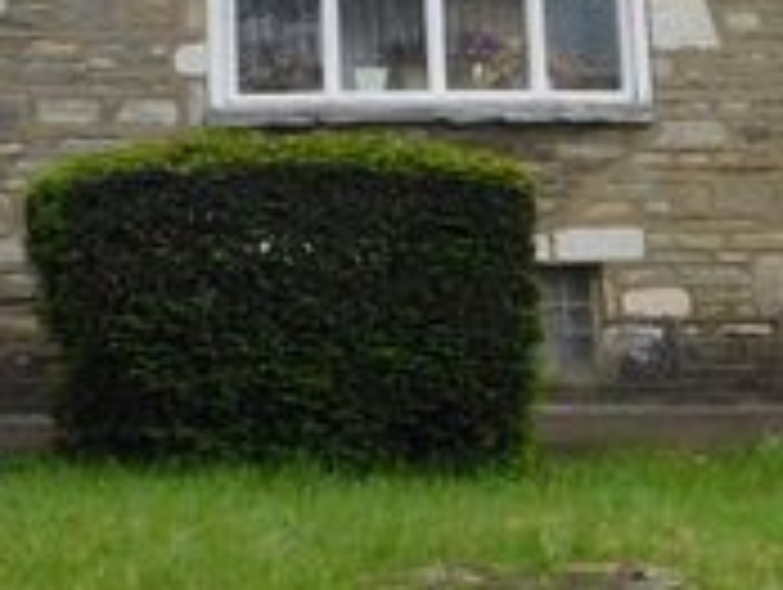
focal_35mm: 86
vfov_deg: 16.3
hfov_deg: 22.3
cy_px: -182
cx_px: 112
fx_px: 1948
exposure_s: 1/640
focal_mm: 5.3
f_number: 3.2
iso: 125
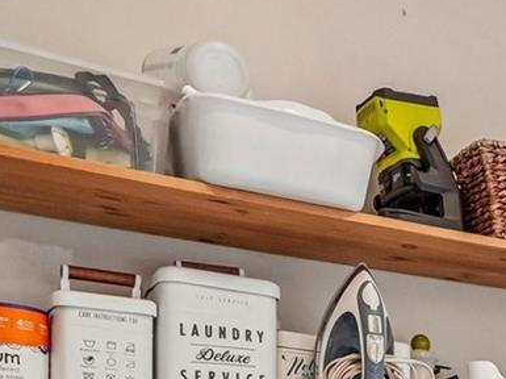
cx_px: 712
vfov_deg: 21.6
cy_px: 515
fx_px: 876
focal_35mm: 60
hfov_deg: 25.9
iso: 800
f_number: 8
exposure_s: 1/30
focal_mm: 10
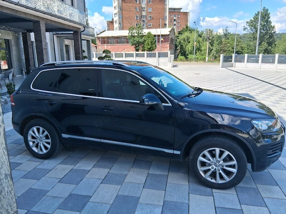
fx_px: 215
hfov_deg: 67.3
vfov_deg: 53.1
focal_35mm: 26
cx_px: 143
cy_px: 107
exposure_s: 1/385
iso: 25
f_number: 1.8
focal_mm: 3.98
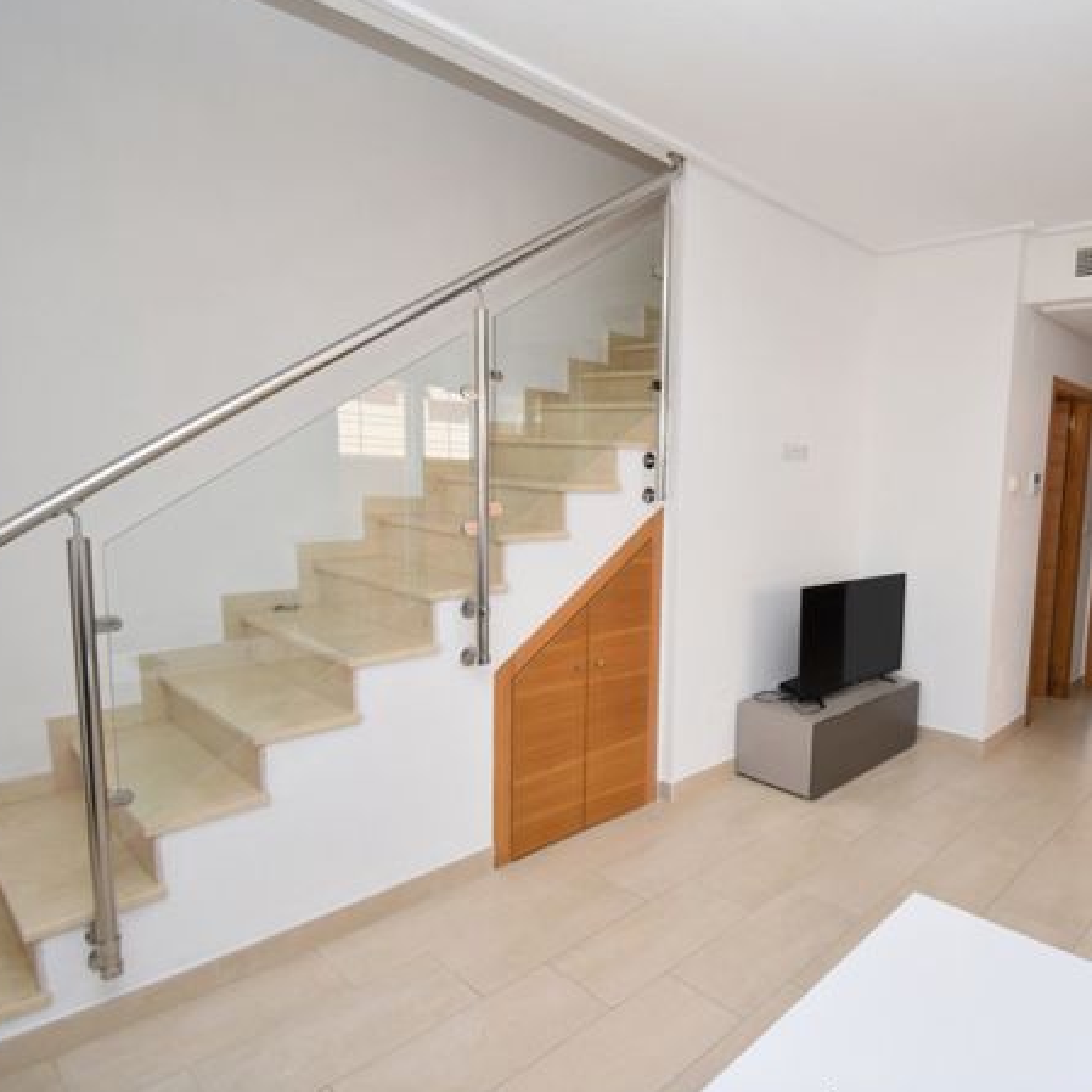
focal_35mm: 20
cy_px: 557
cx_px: 782
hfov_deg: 71.1
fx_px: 714
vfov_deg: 74.8
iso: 400
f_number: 5.6
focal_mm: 10
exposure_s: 1/250
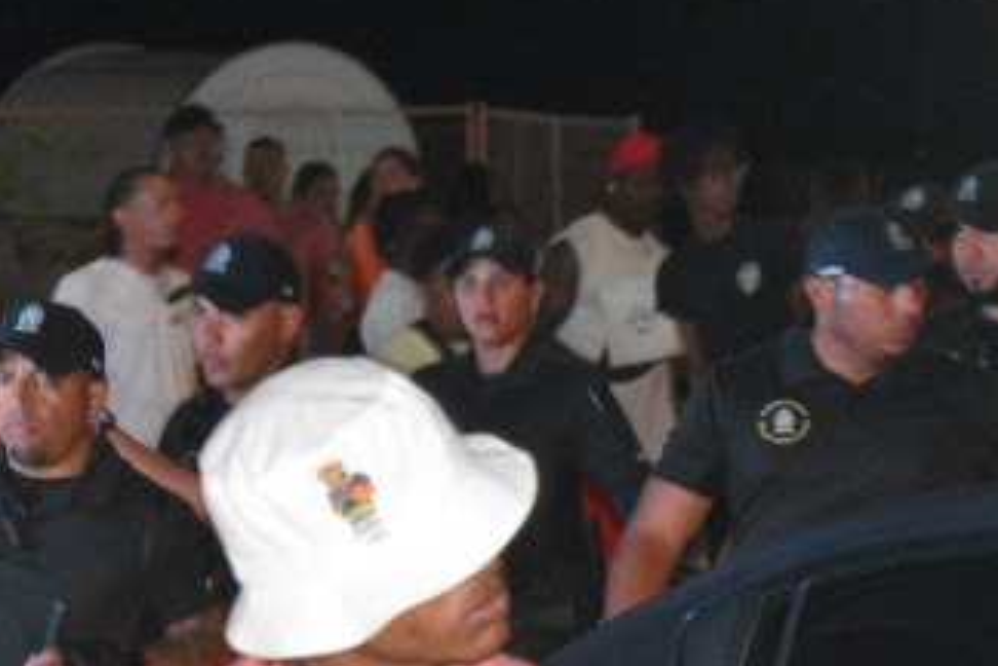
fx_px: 9231
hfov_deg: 6.2
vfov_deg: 4.1
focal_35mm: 333
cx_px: -3
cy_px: 455
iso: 4000
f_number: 7.1
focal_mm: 90
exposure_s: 1/60
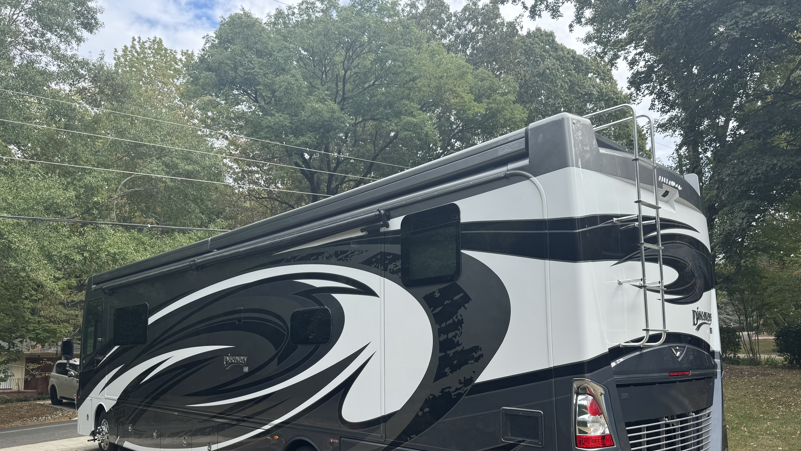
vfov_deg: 42.4
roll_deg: +0.1
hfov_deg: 69.9
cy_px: 296
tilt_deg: +7.6
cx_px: 405
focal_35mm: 27
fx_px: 573
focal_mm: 6.76
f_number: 1.78
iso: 80
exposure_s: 1/1172
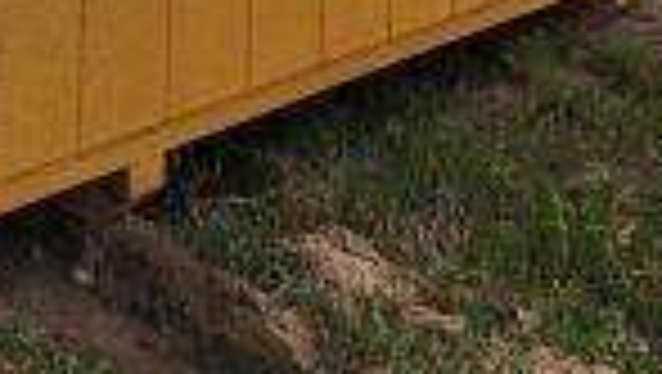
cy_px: -635
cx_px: -207
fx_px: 1915
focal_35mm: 109
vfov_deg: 9.4
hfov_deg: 18.2
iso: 12
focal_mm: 6.4
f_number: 1.8
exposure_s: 1/848
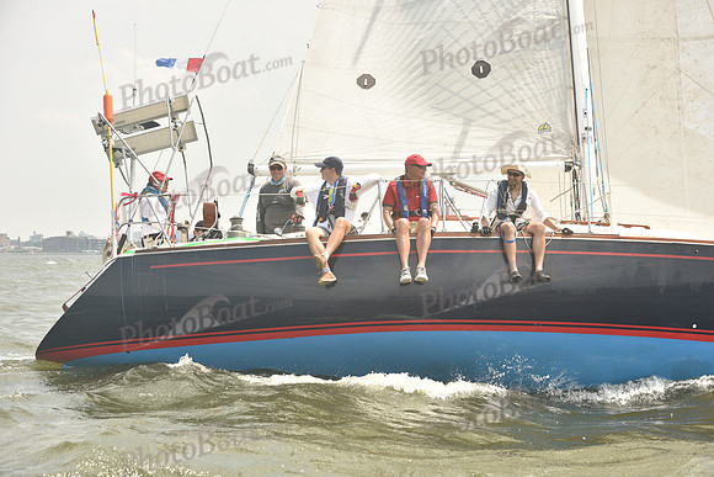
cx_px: 357
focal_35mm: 70
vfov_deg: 19.5
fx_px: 1389
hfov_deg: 28.8
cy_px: 238
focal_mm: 70
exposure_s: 1/800
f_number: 6.3
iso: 250
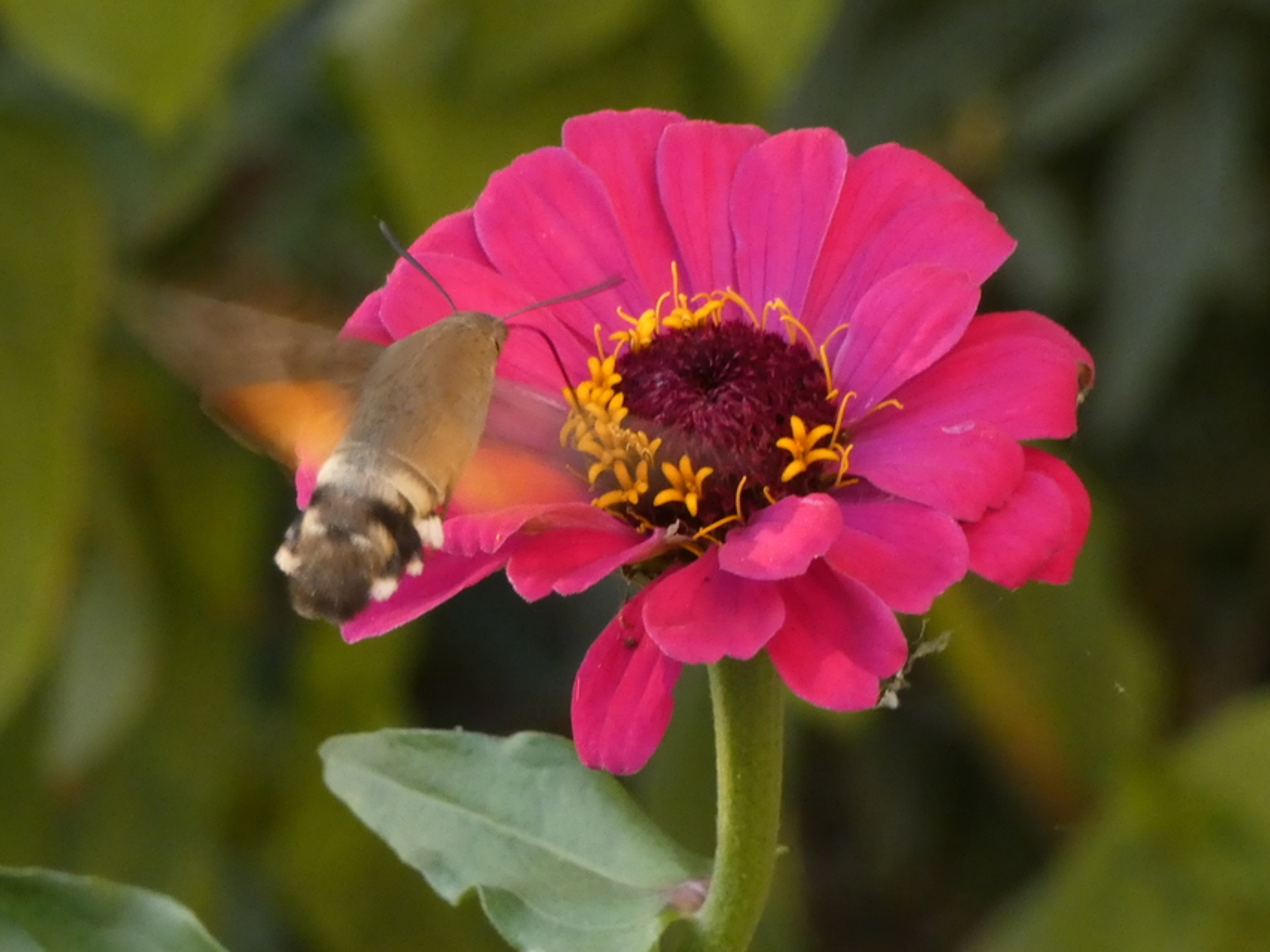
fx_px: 11705
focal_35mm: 319
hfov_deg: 6.2
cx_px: 635
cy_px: 476
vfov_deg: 4.7
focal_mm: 57.2
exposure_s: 1/80
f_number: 5.6
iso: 640
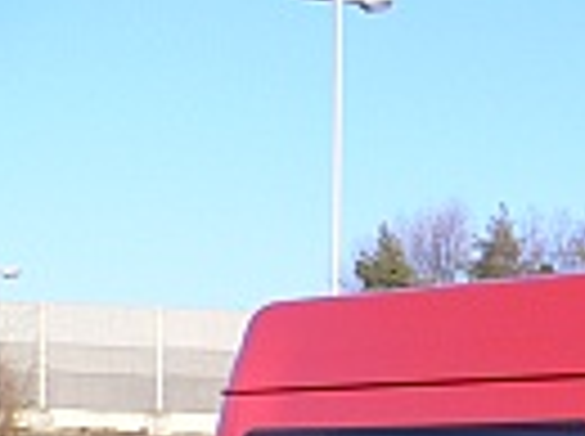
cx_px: 1107
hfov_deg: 13.0
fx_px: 2277
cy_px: 721
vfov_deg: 10.4
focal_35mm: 135
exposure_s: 1/160
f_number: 5.6
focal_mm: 5.8
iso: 80
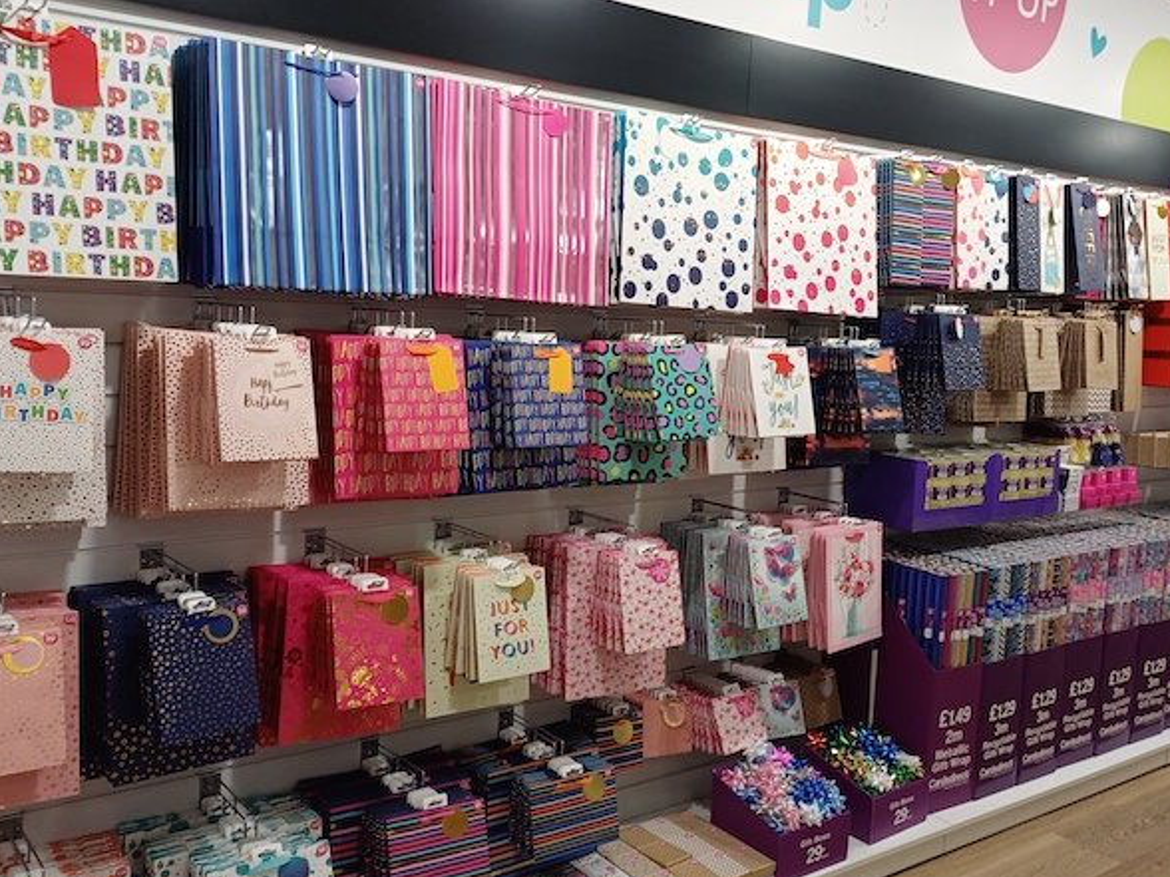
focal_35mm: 34
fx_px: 1149
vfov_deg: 41.8
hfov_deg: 53.7
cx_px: 681
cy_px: 453
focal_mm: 4.65
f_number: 1.8
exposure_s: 1/100
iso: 80
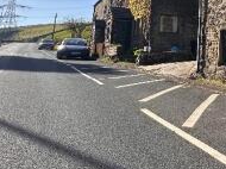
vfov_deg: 30.3
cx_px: 252
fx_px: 280
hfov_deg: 36.7
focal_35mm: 43
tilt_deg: +15.1
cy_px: -14
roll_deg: +2.4
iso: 50
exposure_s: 1/1366
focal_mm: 2.22
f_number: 2.2
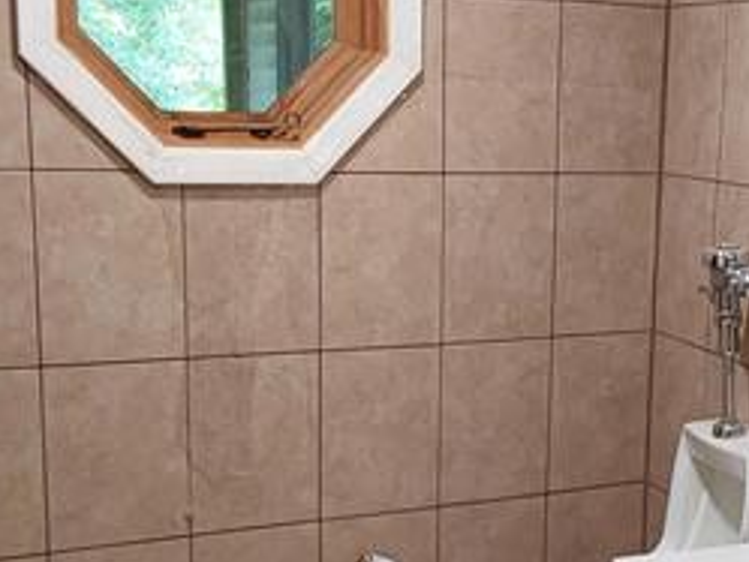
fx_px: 1559
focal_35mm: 72
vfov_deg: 20.3
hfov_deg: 26.5
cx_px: 596
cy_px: 424
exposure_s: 1/50
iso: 200
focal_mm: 2.91
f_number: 1.9
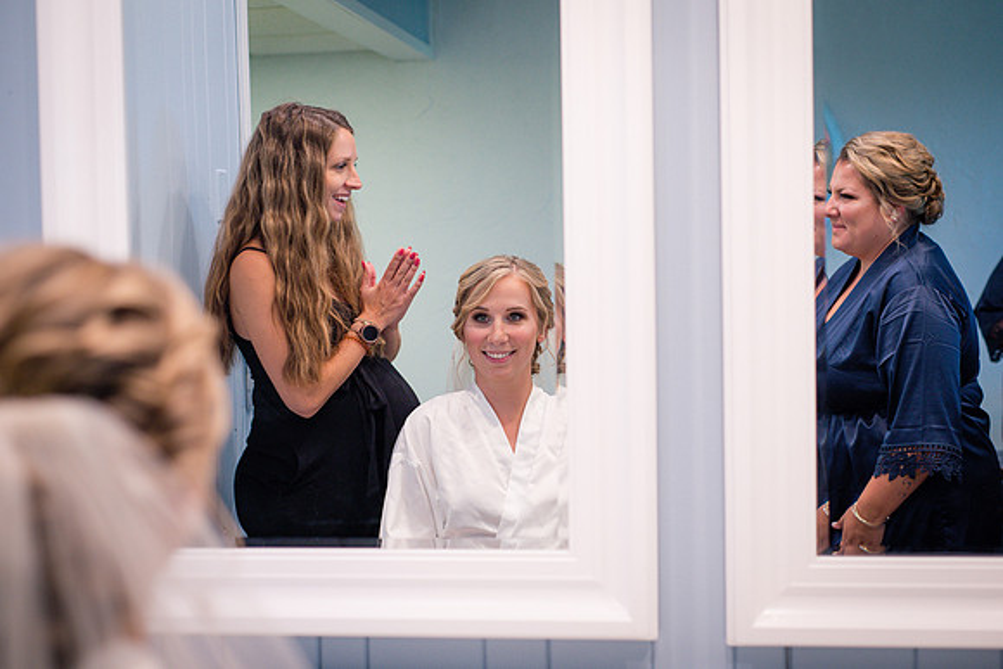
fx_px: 1496
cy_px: 333
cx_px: 522
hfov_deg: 37.1
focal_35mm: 54
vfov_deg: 25.2
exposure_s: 1/200
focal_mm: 50
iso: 640
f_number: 2.8
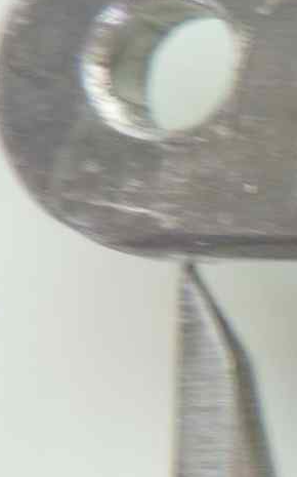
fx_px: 1894
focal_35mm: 146
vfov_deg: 14.2
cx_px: 1168
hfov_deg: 7.0
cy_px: 399
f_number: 3.3
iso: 80
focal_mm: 4.1
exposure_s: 1/13
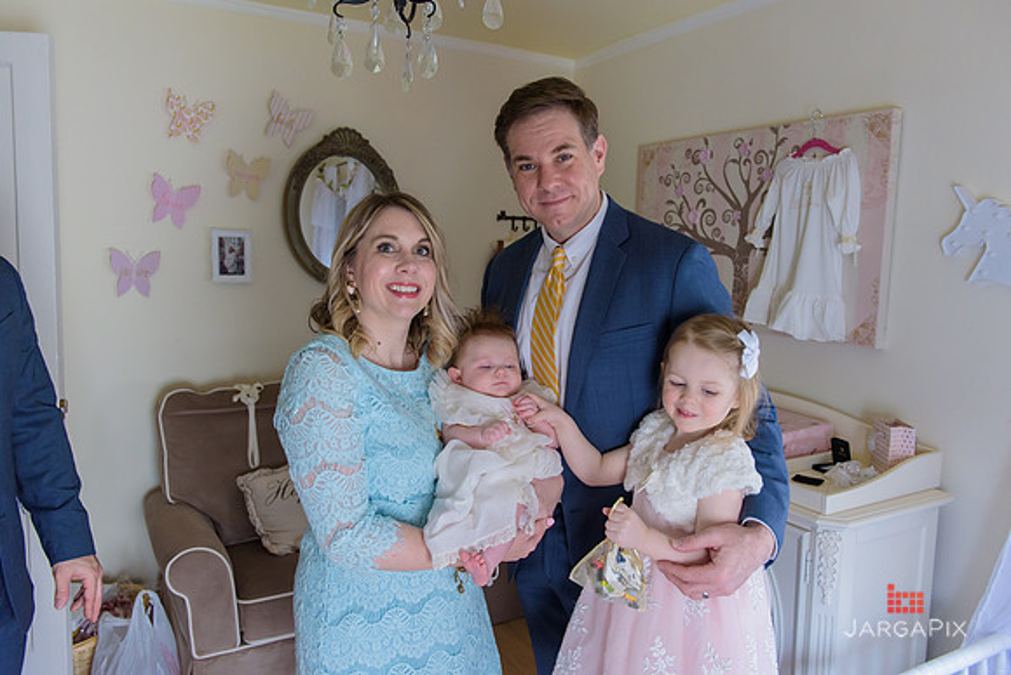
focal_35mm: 27
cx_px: 506
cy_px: 338
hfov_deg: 67.4
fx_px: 758
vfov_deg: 48.0
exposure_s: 1/125
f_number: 3.2
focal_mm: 27
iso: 1600
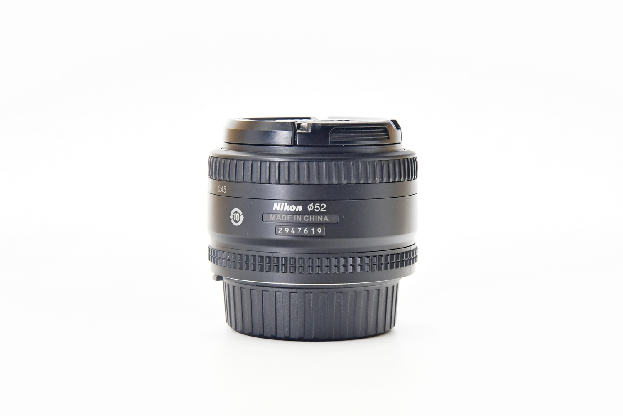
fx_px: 1557
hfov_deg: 22.6
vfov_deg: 15.2
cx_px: 312
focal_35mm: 90
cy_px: 208
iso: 1250
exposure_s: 1/125
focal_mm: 60
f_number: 8
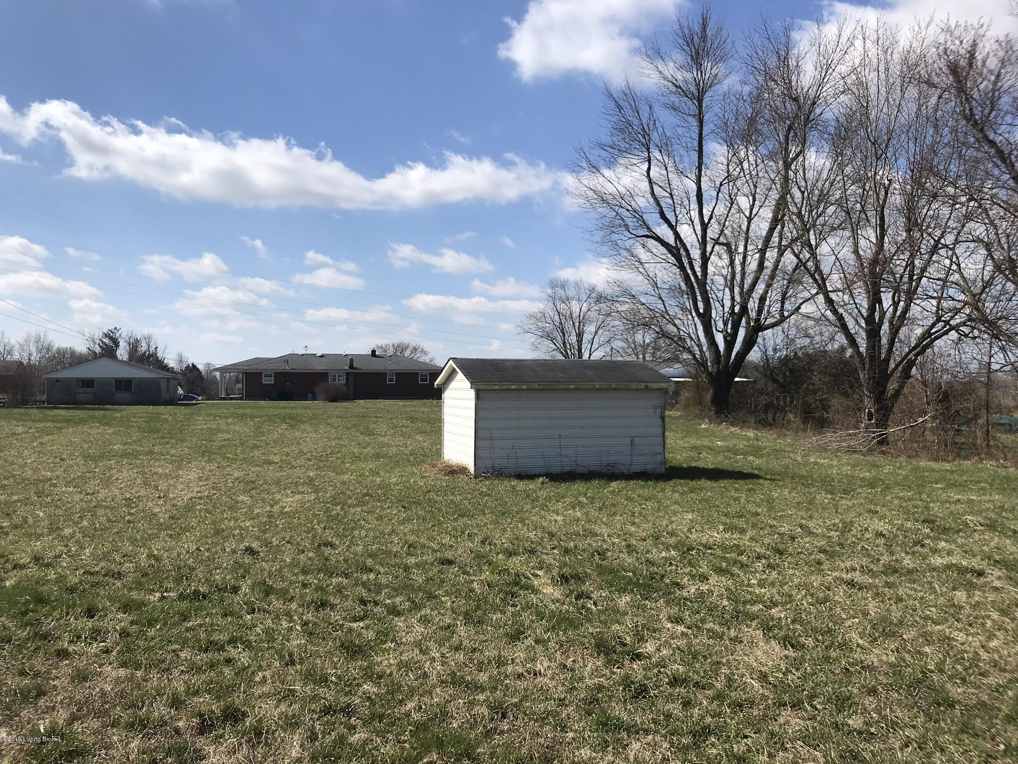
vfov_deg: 49.7
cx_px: 509
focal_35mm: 28
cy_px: 382
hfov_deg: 63.4
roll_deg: +0.4
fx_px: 823
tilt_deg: +0.7
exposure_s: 1/3425
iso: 20
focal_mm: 3.99
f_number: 1.8
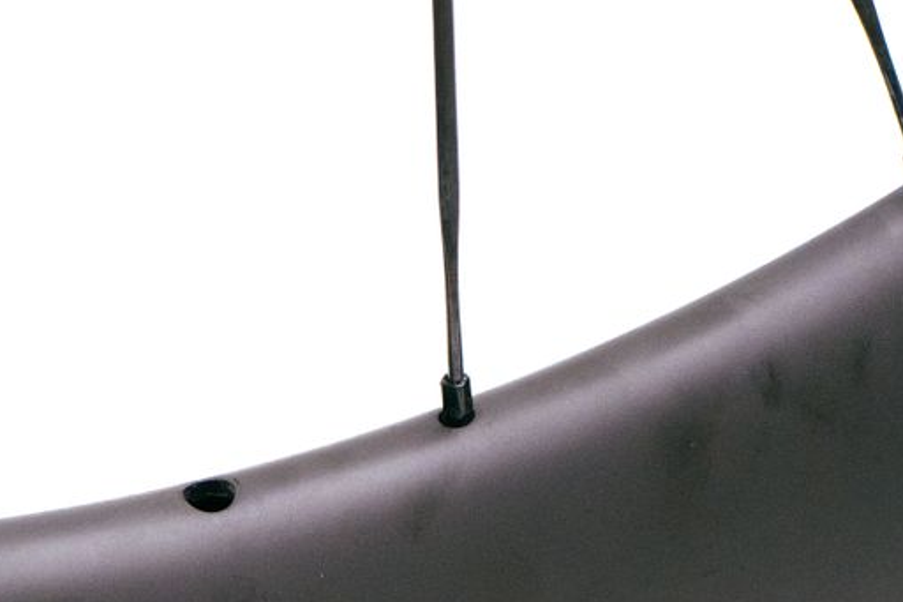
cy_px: 723
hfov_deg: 11.7
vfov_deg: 7.8
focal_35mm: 175
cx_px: 270
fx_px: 4388
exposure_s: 1/125
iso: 4000
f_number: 8
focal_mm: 70
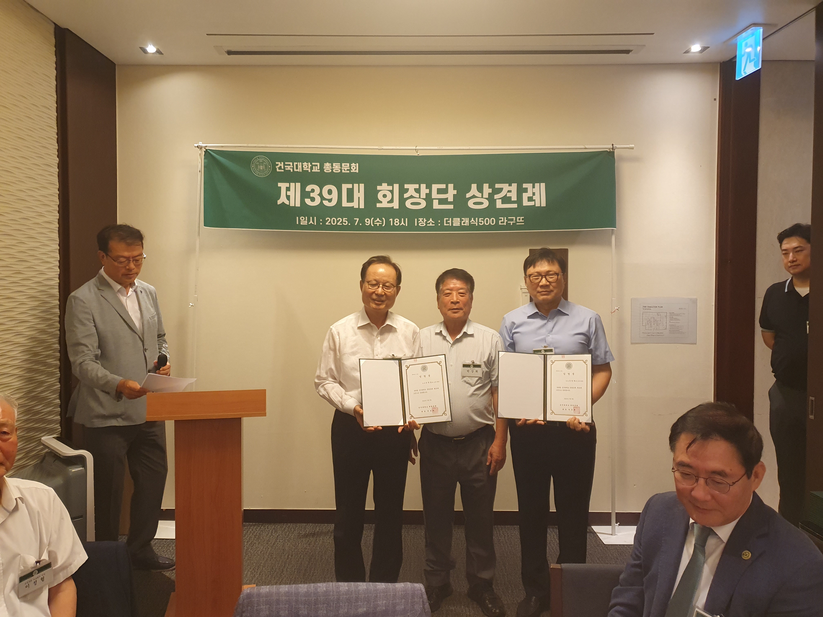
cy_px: 308
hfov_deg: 67.3
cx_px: 412
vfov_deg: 53.1
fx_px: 618
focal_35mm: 26
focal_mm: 4.32
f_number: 1.5
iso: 250
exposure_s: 1/60
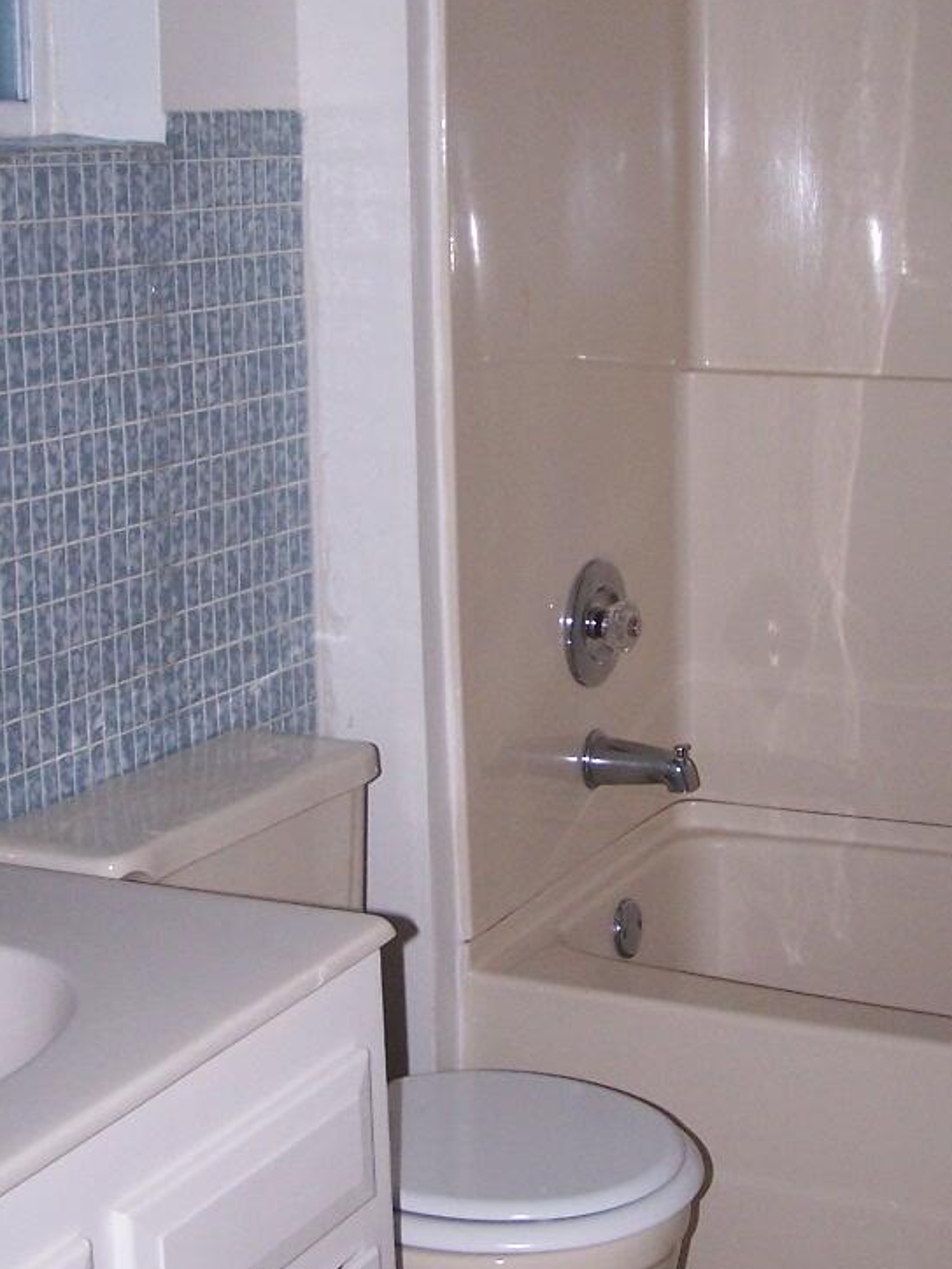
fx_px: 2310
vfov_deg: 30.6
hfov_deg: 23.3
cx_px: 561
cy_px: 496
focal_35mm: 63
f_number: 2.8
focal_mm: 6.3
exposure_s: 1/60
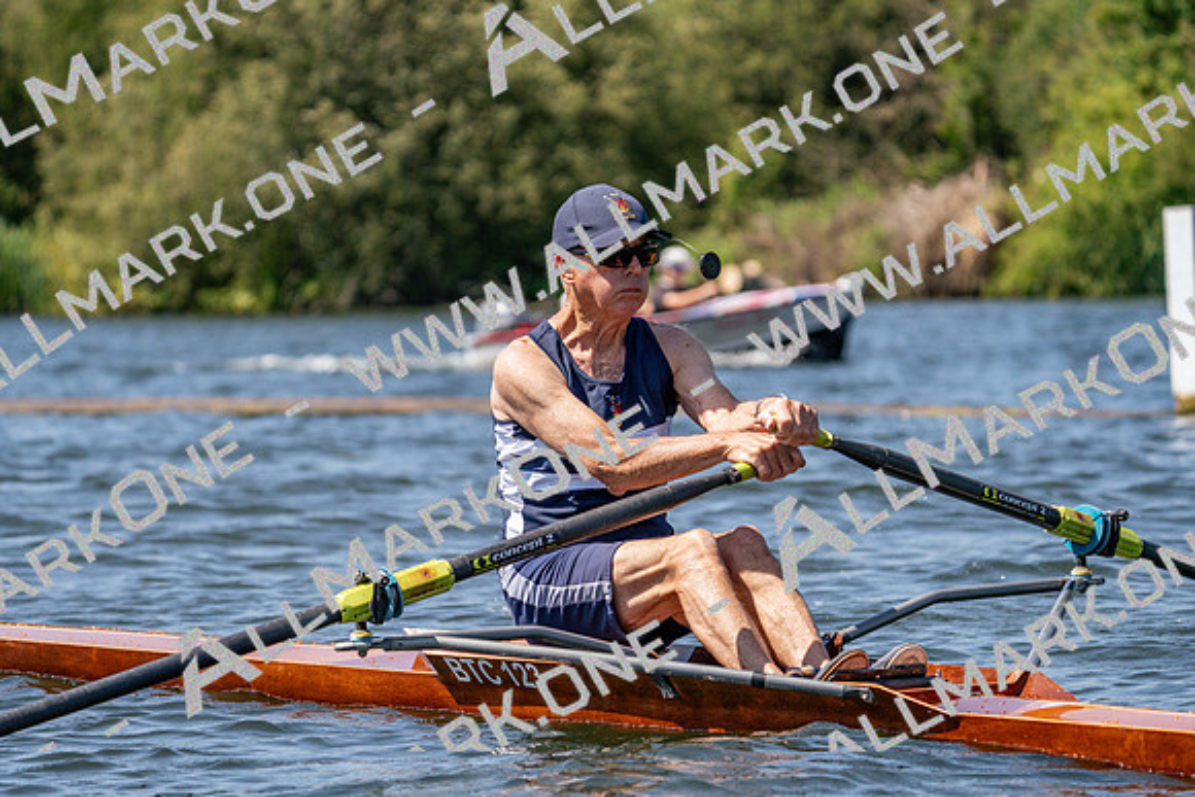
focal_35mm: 200
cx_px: 598
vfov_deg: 6.9
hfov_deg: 10.3
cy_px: 398
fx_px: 6640
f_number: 5.6
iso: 320
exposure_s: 1/2000
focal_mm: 200
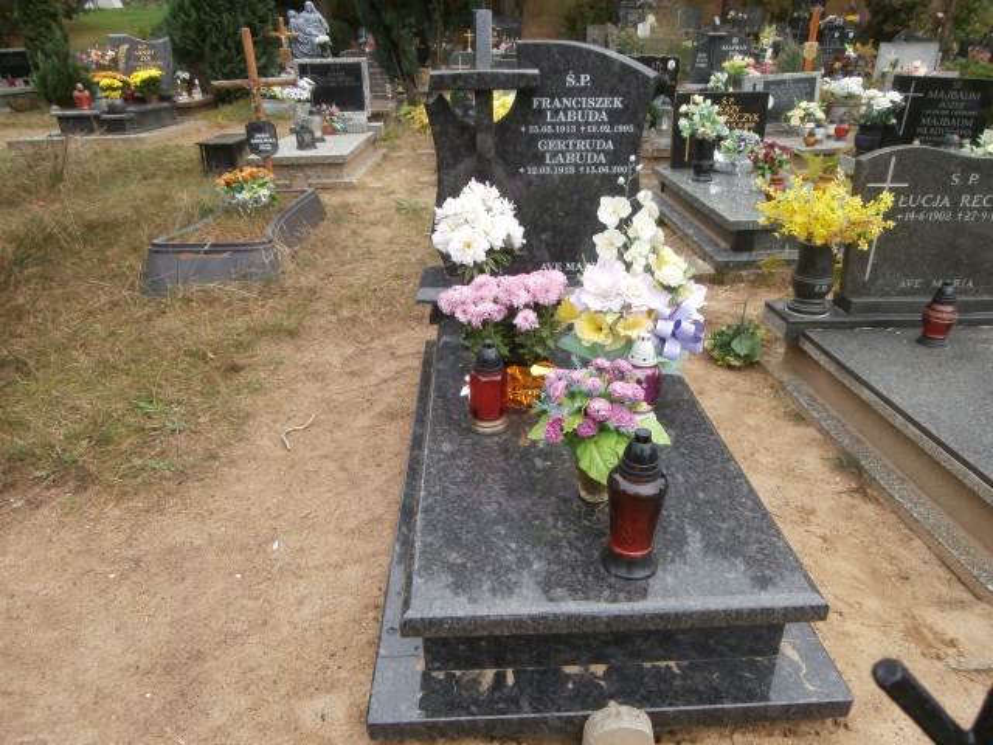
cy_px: 372
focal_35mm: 24
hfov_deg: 71.6
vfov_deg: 56.8
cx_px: 496
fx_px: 688
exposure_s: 1/160
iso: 100
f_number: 3
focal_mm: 4.2
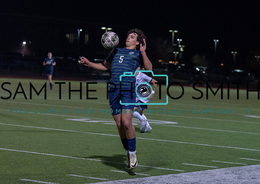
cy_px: 105
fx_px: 951
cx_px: 134
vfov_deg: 11.0
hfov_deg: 15.6
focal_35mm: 129
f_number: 2.8
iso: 3200
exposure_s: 1/1000
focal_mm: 76
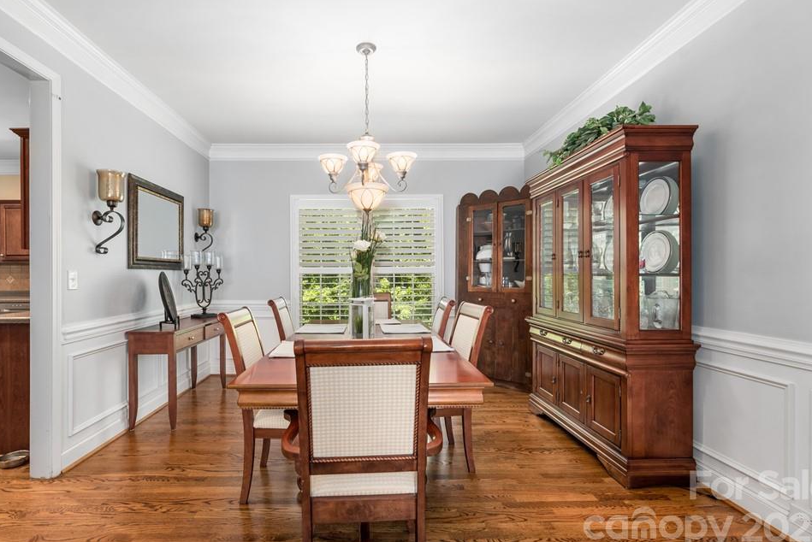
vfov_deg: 73.8
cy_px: 260
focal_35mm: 16
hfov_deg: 96.5
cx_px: 373
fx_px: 361
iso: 320
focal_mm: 14
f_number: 6.3
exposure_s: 1/4
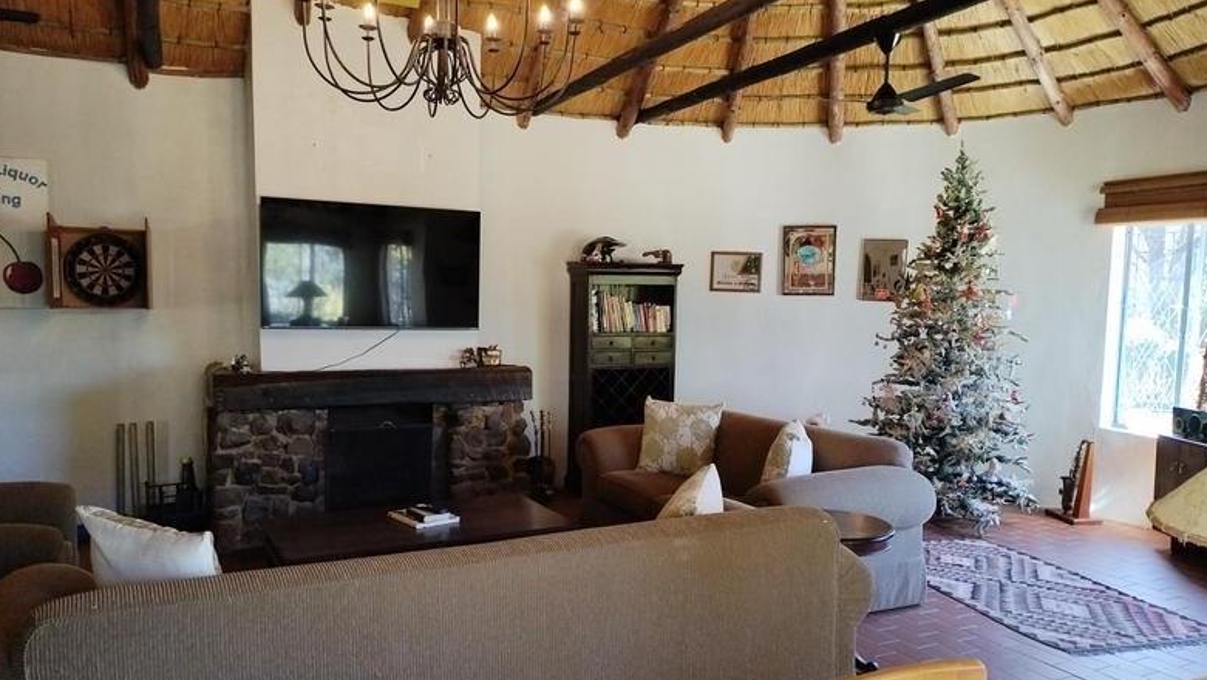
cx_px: 597
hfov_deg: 66.0
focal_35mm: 29
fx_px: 928
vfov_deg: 40.2
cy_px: 376
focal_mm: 4.25
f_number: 1.8
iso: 398
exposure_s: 1/100
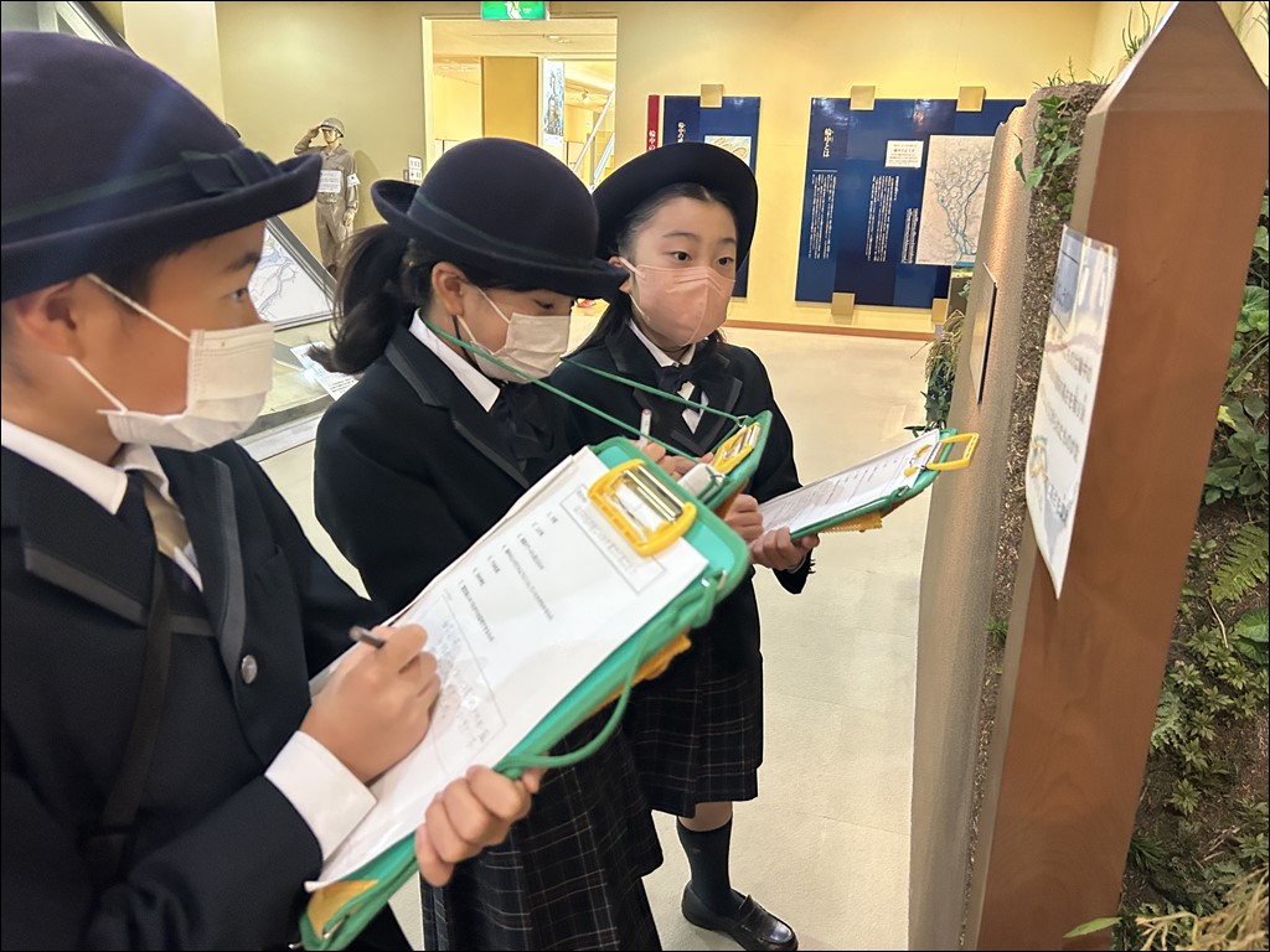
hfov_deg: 67.3
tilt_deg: -15.5
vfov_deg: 53.1
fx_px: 954
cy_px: 476
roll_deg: -3.2
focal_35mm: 26
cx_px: 635
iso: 500
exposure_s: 1/60
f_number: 1.5
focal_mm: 5.7
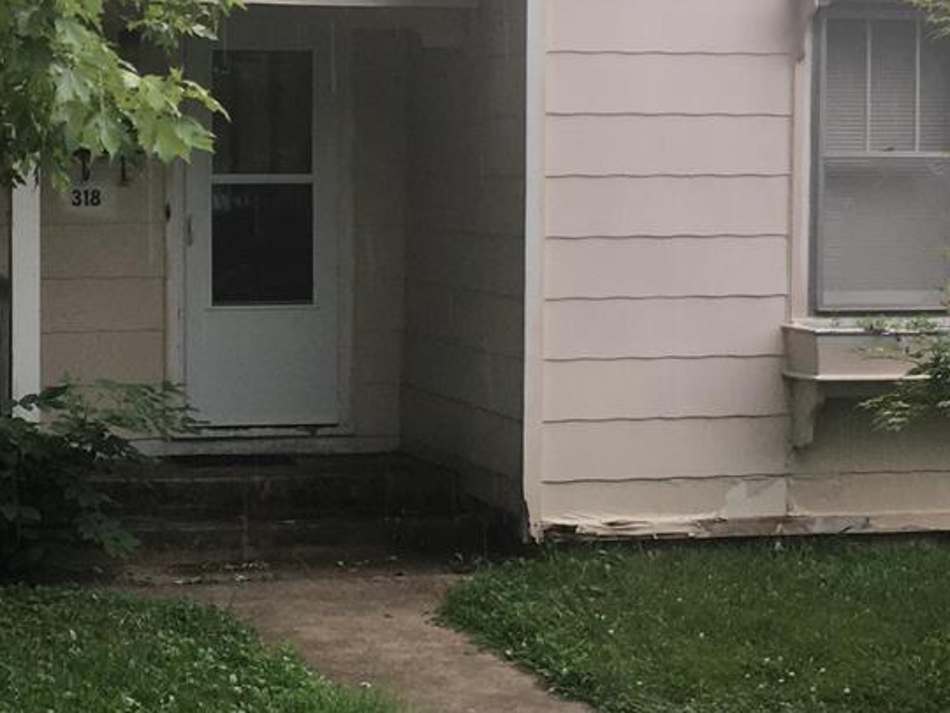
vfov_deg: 17.1
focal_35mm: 86
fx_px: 2360
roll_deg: -1.6
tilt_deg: -0.9
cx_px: 222
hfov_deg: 22.5
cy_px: 264
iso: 40
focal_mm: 4.15
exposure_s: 1/120
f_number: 2.2
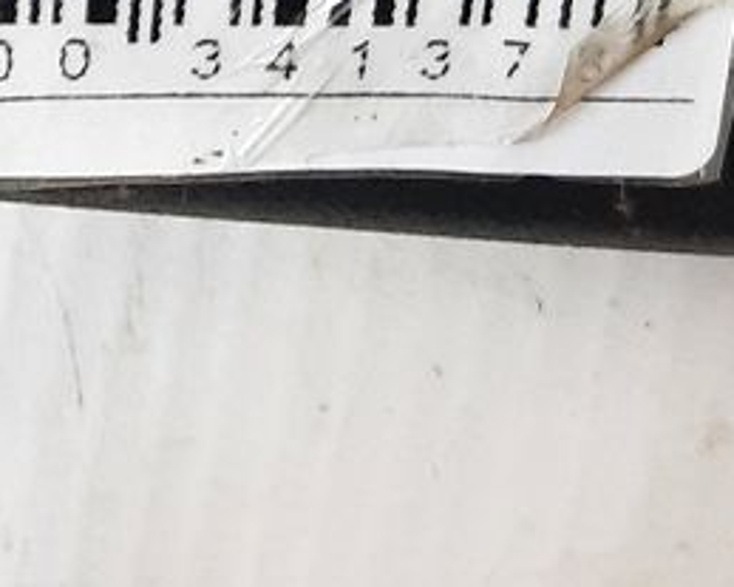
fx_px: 2454
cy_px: -394
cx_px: -167
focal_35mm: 113
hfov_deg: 16.3
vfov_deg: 12.7
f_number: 2
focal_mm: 4.6
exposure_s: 1/50
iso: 200
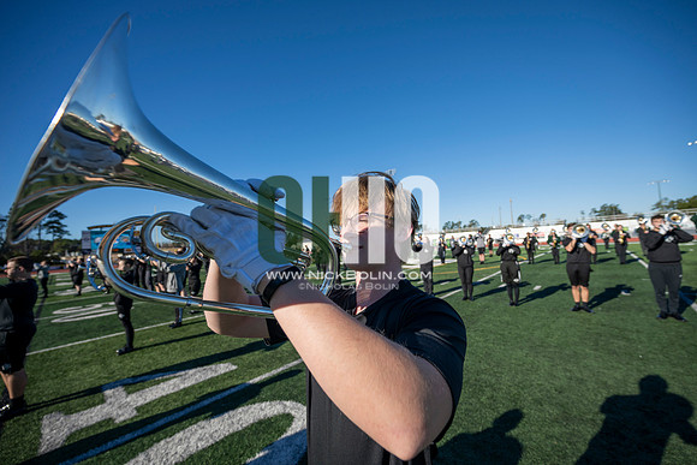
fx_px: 271
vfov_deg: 81.2
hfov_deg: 104.2
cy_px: 232
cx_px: 348
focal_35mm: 14
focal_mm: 14
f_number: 4
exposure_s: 1/2000
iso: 160
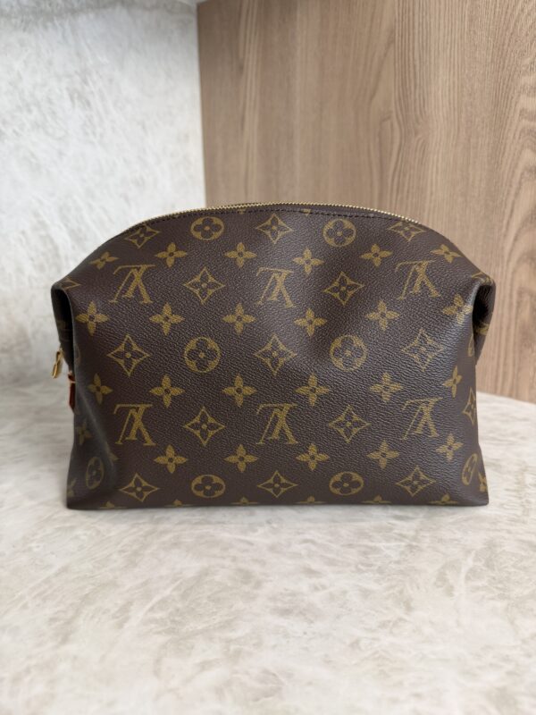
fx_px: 495
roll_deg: +0.7
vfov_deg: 71.6
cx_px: 268
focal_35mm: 24
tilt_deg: -15.8
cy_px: 358
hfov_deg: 56.8
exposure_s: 1/120
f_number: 1.78
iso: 160
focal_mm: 6.76
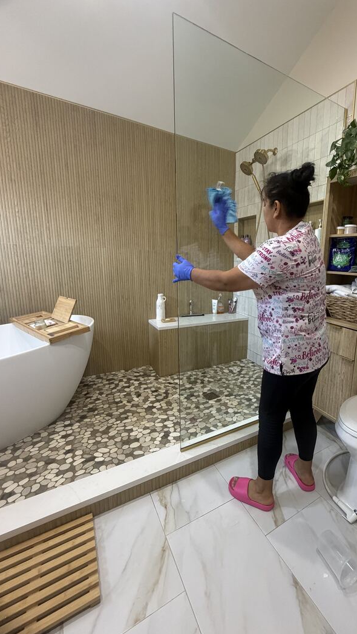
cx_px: 246
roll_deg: -1.2
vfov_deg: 99.4
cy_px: 310
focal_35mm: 16
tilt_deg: -10.2
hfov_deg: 64.8
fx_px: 269
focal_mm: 2.22
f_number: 2.2
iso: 320
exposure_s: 1/120
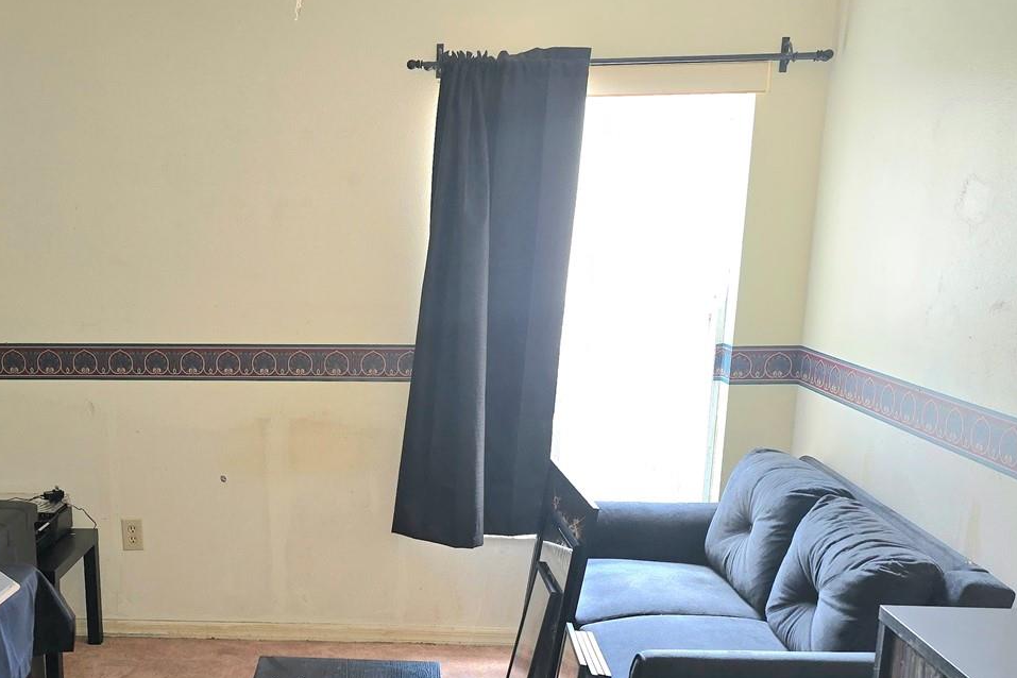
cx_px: 296
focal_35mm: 40
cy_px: 496
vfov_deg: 32.8
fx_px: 1130
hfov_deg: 47.2
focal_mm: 6.3
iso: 160
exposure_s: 1/20
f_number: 1.7
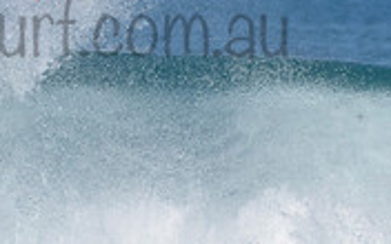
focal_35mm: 1678
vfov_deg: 0.8
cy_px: 6
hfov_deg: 1.3
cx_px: 53
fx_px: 17881
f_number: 5.6
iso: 160
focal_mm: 500
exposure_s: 1/2000
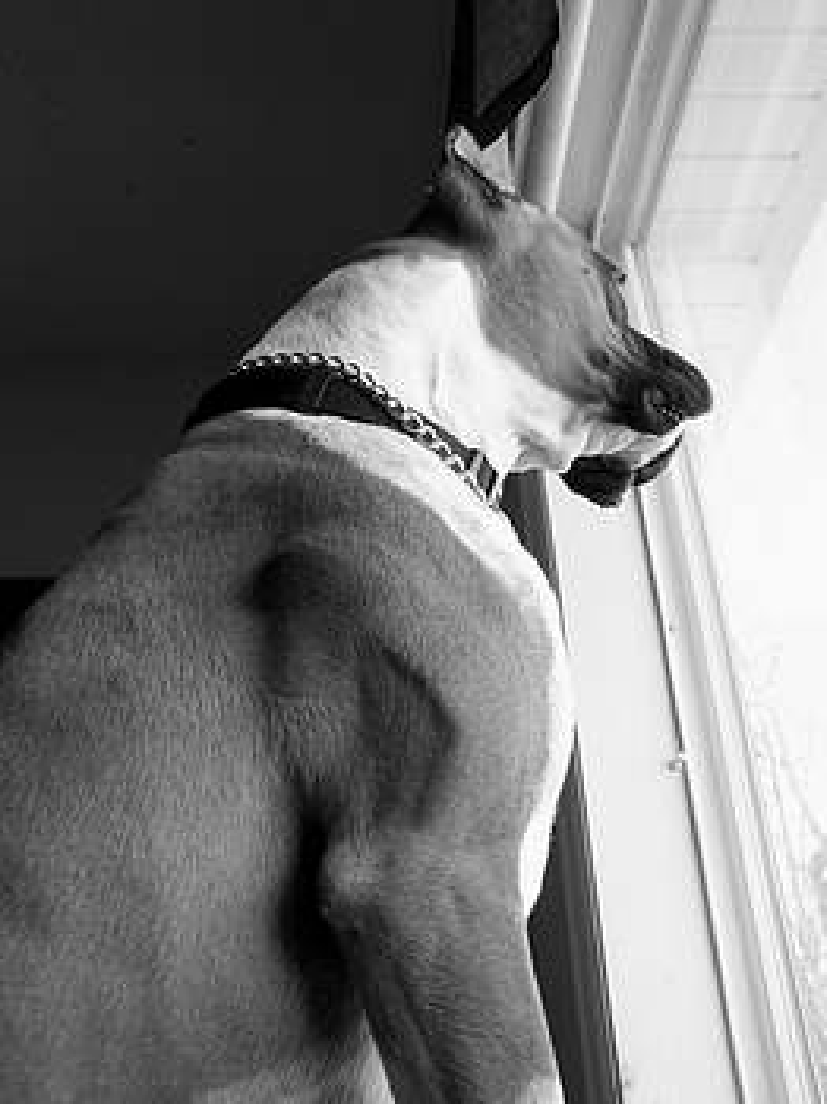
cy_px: 552
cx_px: 414
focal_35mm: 38
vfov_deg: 49.0
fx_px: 1212
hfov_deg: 37.7
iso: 80
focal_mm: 6.3
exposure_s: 1/40
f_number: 2.8
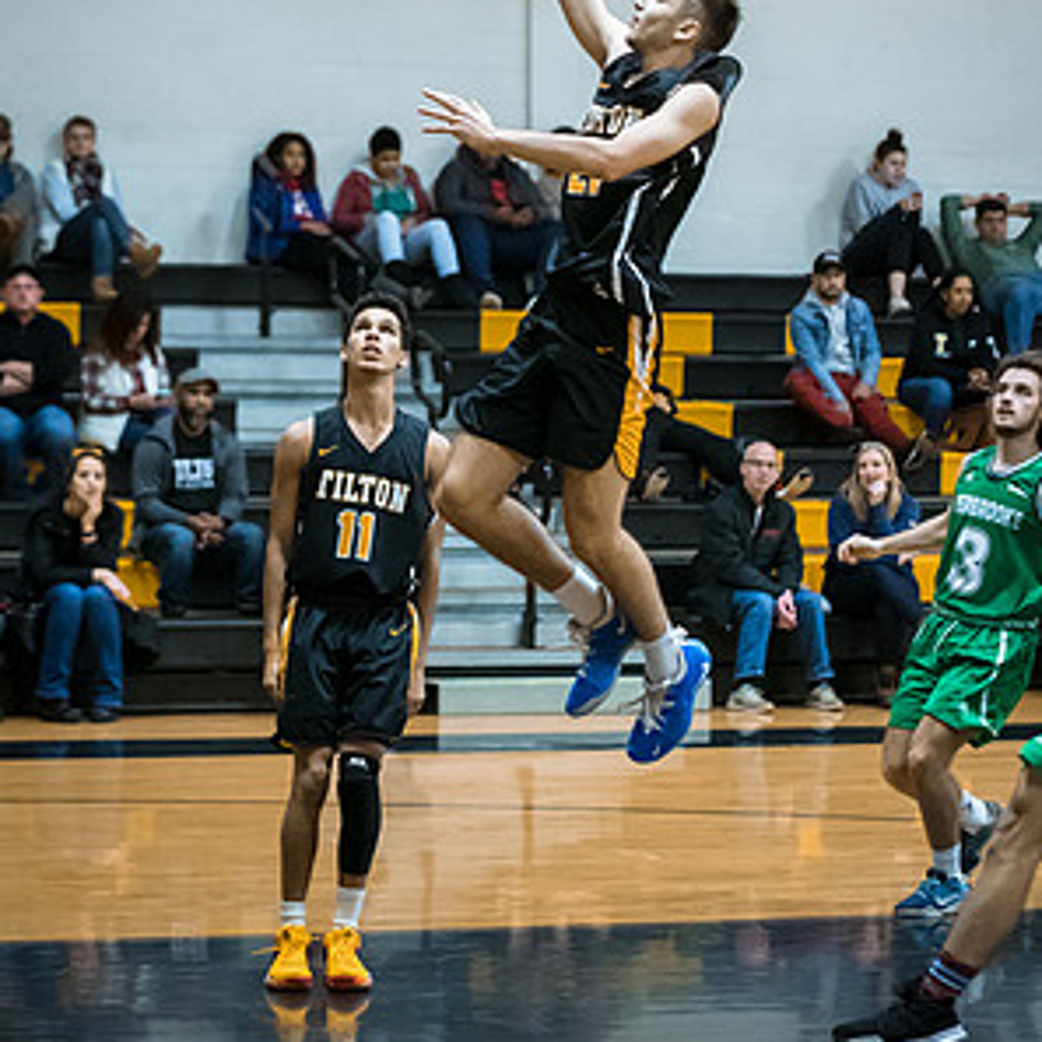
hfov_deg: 12.9
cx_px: 523
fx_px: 4598
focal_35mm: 135
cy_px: 421
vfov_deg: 12.9
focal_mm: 70
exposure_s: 1/400
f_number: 2.8
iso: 3200
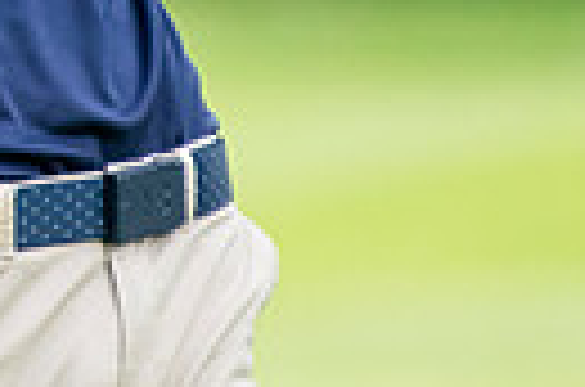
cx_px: -428
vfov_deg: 0.4
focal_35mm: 3355
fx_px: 54386
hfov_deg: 0.6
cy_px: -394
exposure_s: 1/1000
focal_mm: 500
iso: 1250
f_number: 5.6
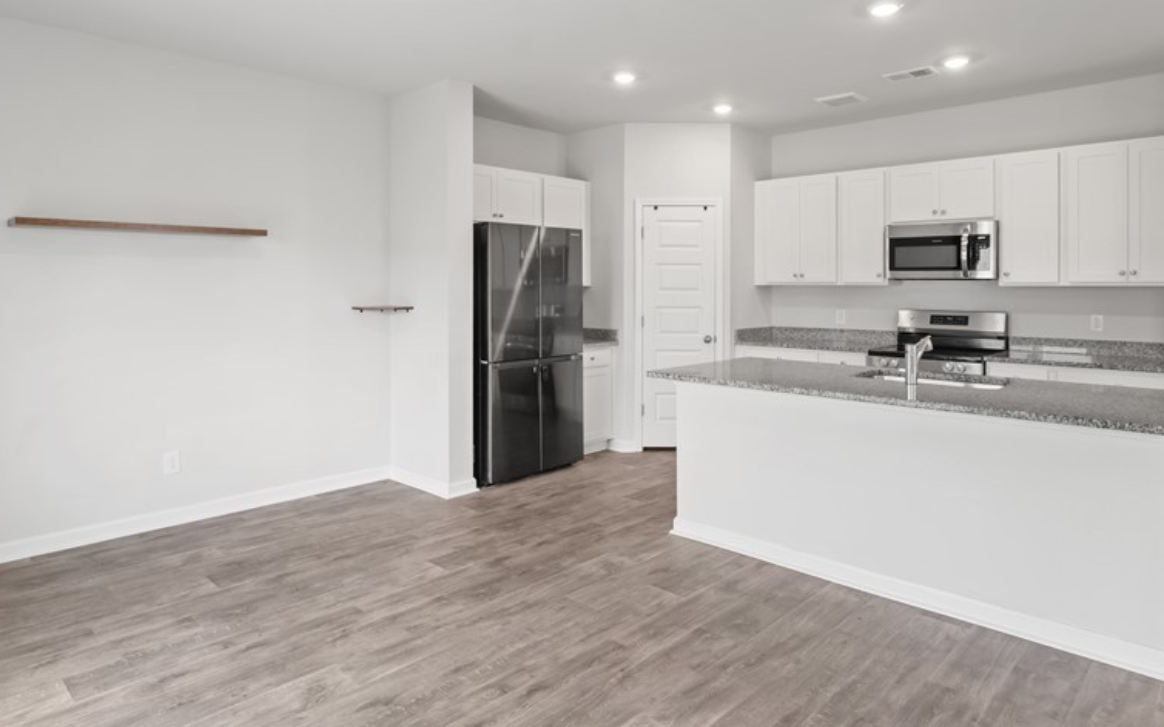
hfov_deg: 79.6
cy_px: 282
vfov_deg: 54.6
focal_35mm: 22
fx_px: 698
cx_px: 597
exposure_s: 1/30
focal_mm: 15
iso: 2500
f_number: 8
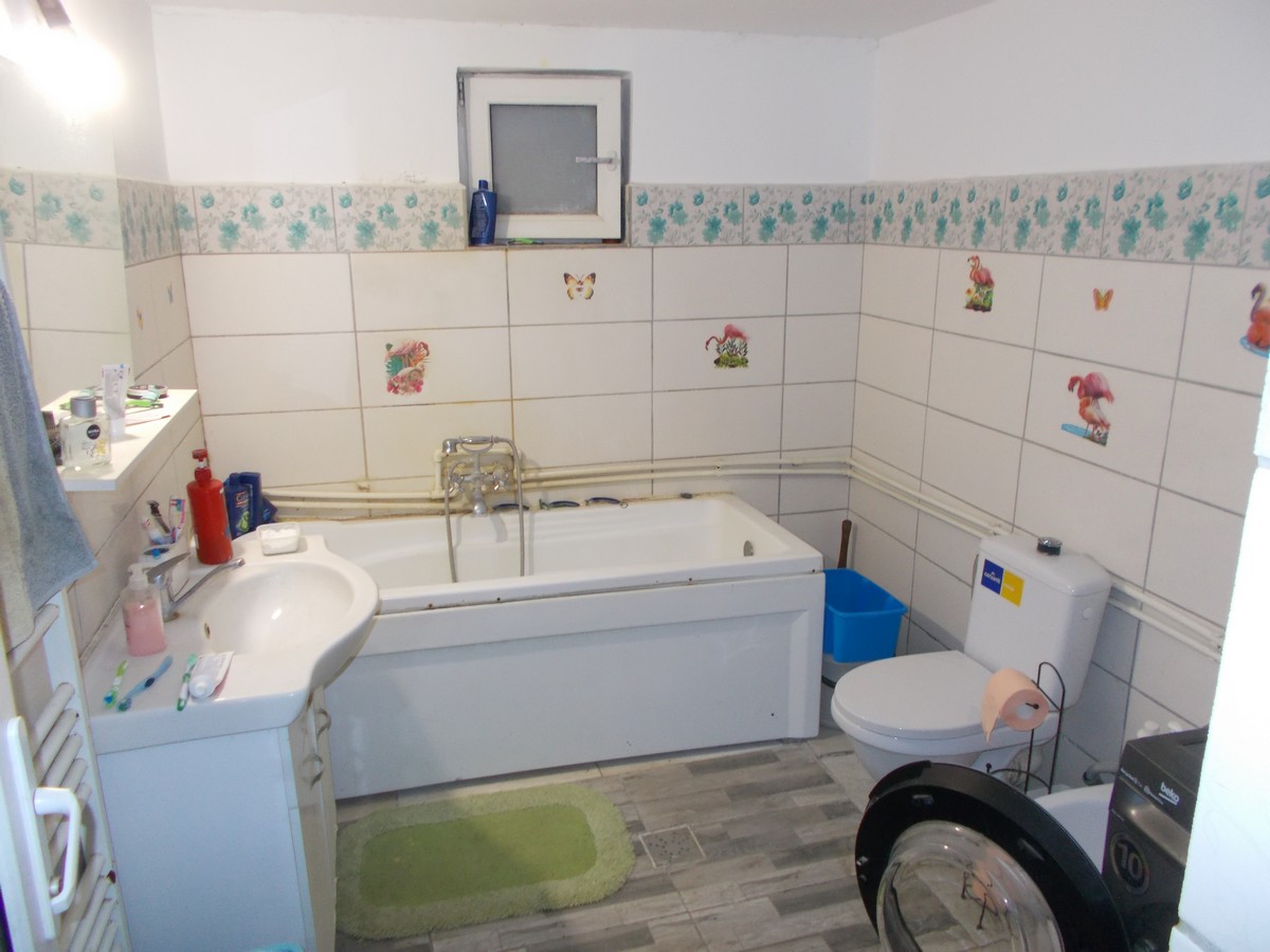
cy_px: 476
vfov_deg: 53.1
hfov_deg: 67.3
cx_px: 635
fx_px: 954
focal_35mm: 26
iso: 200
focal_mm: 4.6
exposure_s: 1/25
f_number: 3.2
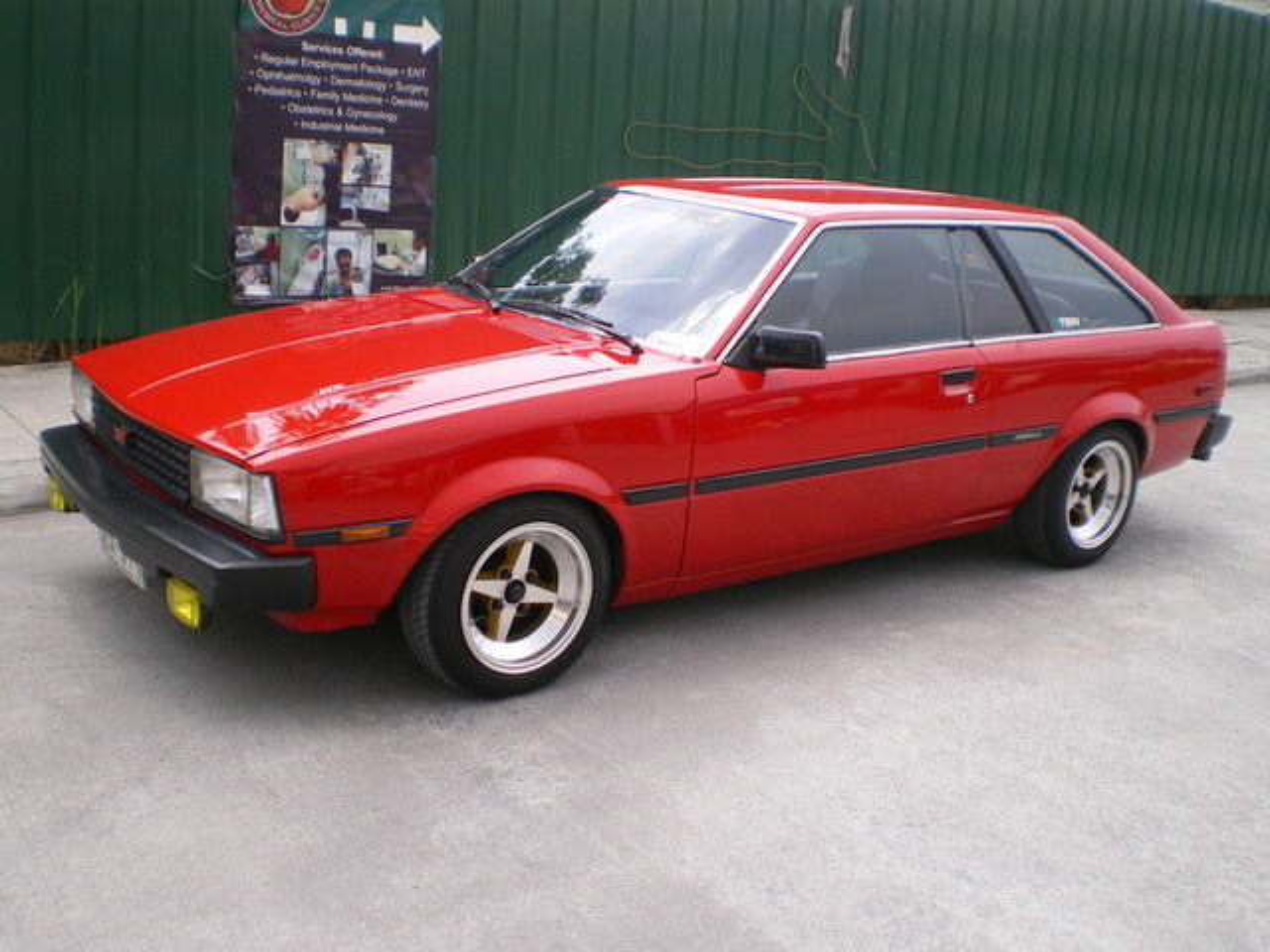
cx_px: 635
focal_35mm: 38
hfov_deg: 49.0
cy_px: 476
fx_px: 1394
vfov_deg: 37.7
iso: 64
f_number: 4.6
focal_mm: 6.3
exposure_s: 1/100
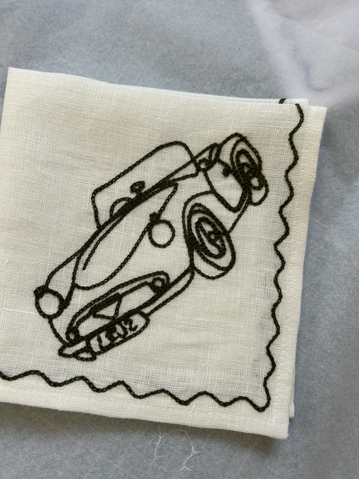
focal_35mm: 30
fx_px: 415
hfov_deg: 46.6
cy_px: 245
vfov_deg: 60.0
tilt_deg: -86.9
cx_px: 154
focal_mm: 5.7
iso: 50
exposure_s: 1/567
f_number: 1.5
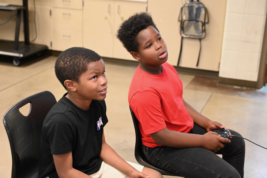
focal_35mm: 55
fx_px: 408
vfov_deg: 24.6
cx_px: 134
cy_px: 89
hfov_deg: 36.3
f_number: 4
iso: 14400
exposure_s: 1/250
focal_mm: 55
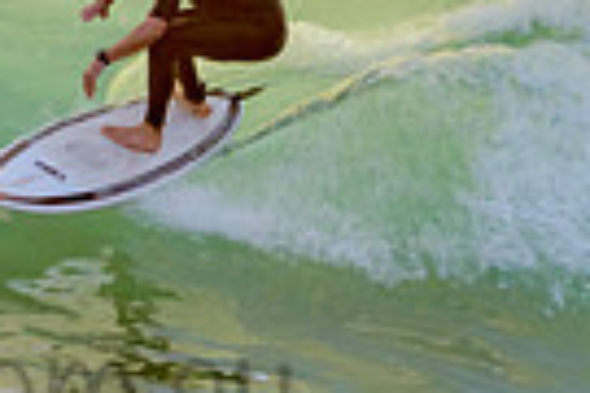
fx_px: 43247
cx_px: 116
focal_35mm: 2639
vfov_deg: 0.5
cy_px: 155
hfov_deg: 0.8
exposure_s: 1/320
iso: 250
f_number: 5.6
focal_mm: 500
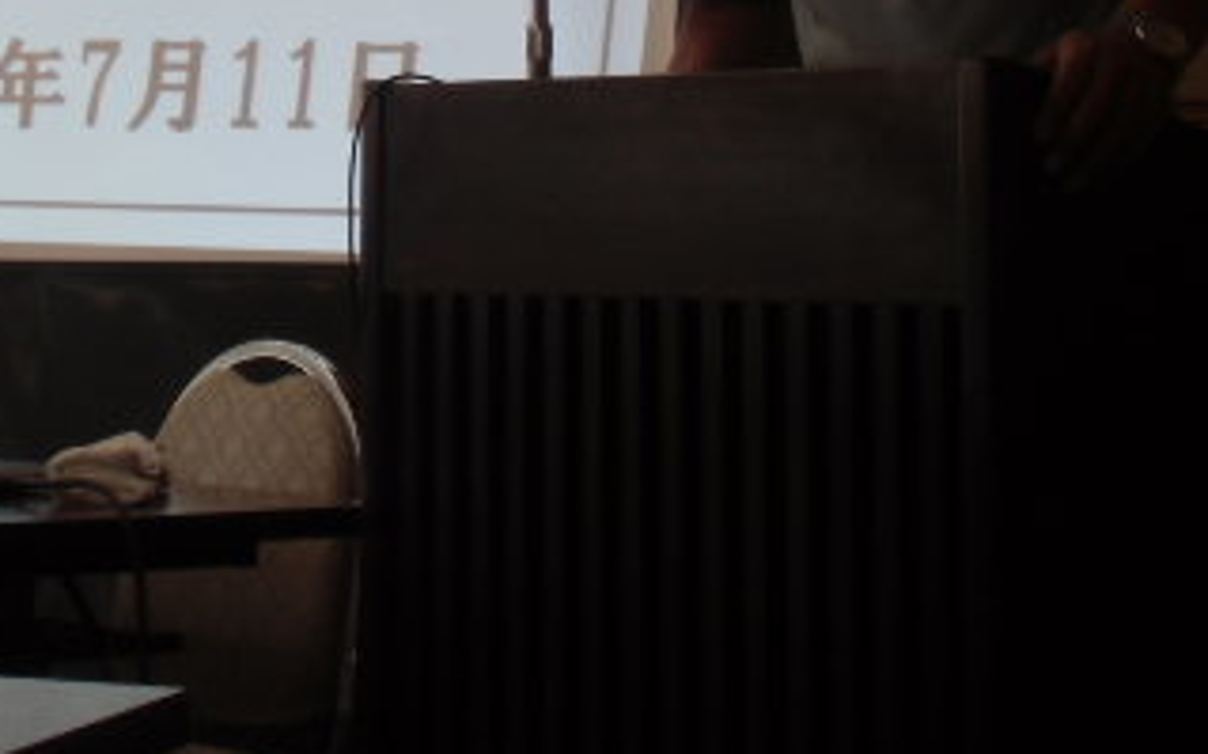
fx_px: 3290
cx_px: 398
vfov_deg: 12.9
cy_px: -19
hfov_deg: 20.7
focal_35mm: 100
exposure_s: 1/60
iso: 200
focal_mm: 8.29
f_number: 4.2
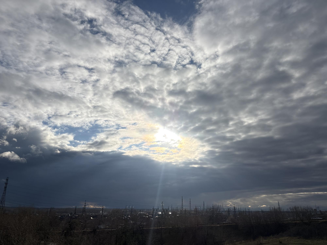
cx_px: 164
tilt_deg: +19.8
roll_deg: -0.7
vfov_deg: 53.1
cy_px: 122
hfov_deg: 67.3
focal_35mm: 26
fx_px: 246
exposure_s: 1/11905
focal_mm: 5.96
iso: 32
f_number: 1.6
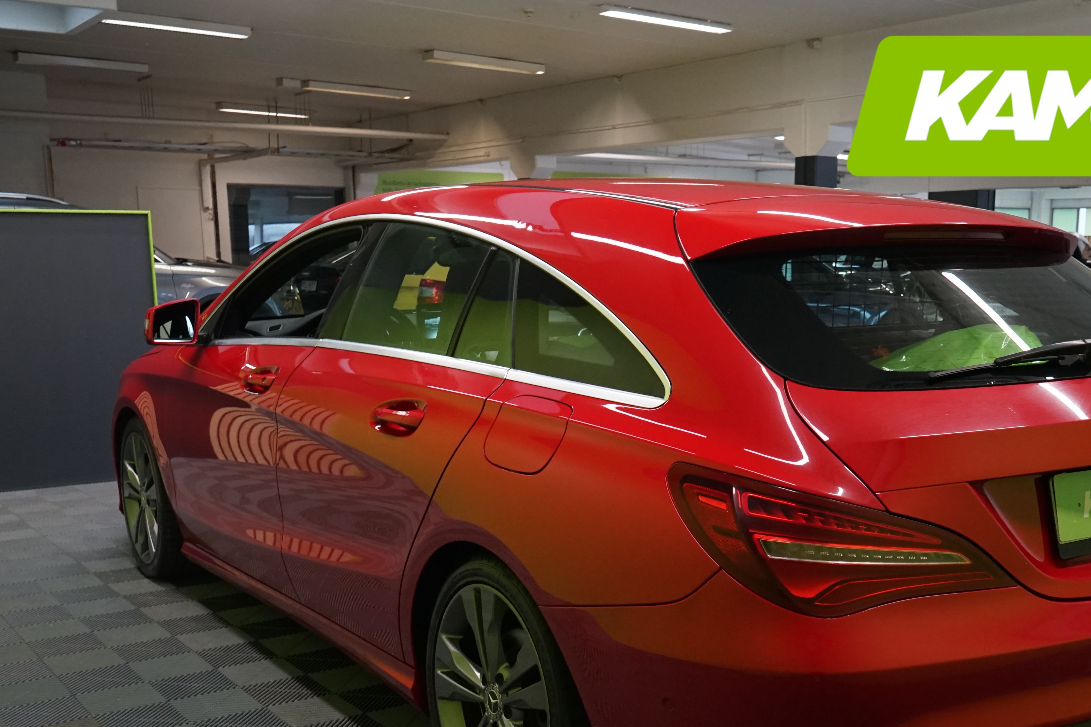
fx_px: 1273
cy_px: 529
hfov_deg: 46.2
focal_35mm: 42
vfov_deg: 31.4
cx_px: 643
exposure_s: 1/30
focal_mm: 28
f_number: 7.1
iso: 2000
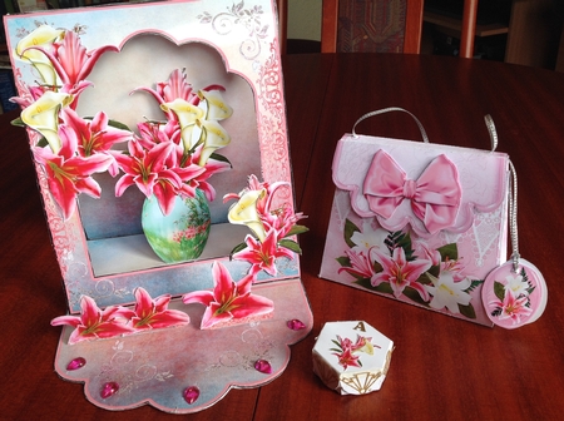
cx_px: 282
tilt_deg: -29.5
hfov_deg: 52.7
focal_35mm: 35
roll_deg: +1.9
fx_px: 569
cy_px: 210
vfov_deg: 40.6
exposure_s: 1/139
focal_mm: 4.28
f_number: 2.4
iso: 50
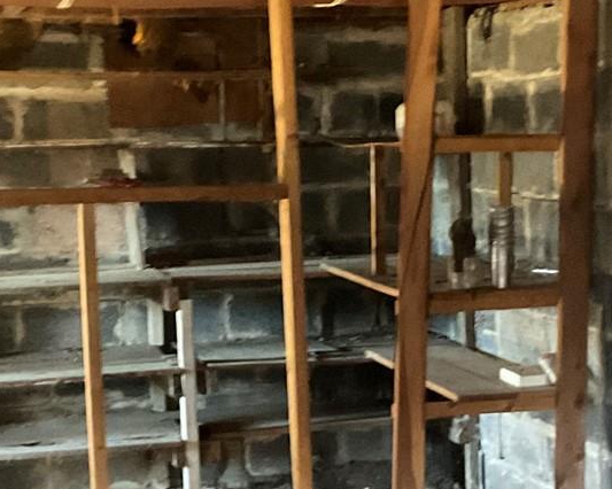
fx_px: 1539
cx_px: 327
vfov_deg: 18.1
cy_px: 258
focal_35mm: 85
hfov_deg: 22.5
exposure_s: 1/30
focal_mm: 3
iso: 500
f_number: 1.8
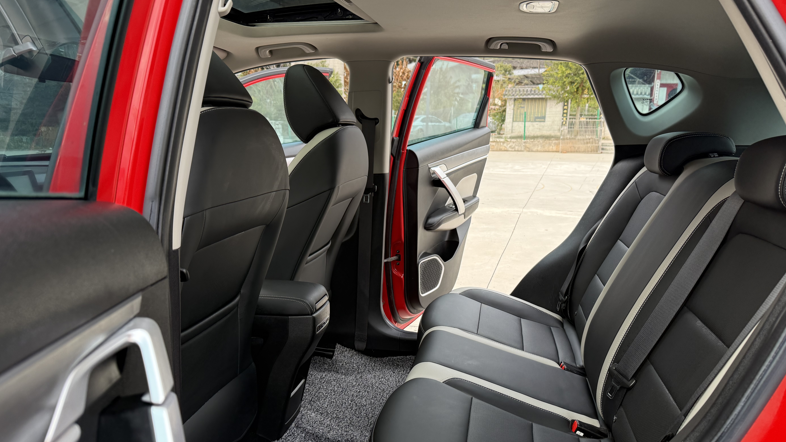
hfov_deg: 69.8
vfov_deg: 42.9
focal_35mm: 27
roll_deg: -2.1
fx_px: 563
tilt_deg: -9.9
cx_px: 405
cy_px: 241
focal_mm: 6.76
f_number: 1.78
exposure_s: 1/243
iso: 125
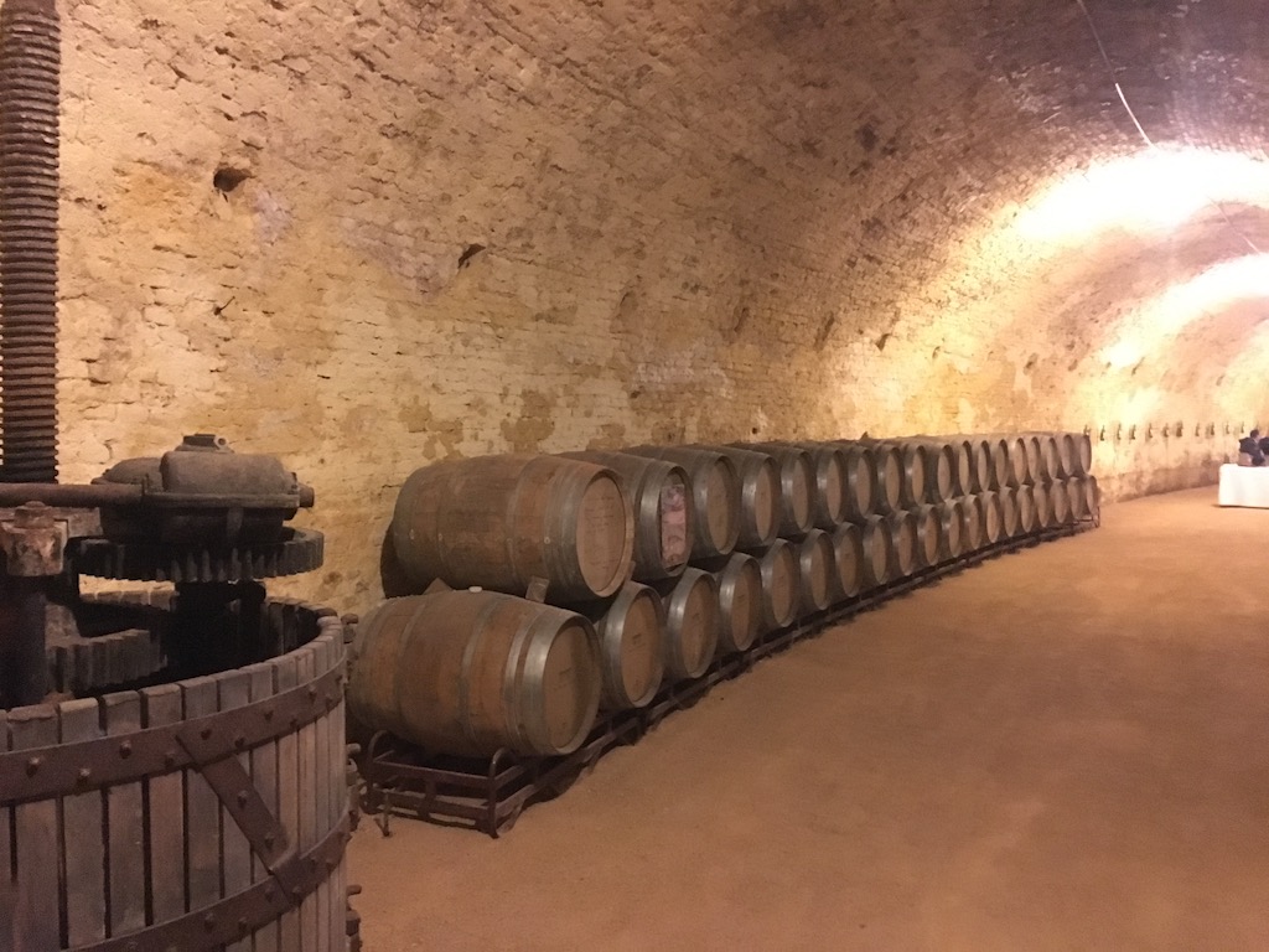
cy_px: 476
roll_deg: +0.8
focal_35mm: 29
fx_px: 1063
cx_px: 634
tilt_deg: -3.0
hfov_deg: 61.7
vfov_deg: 48.2
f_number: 2.2
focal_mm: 4.15
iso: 1250
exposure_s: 1/17
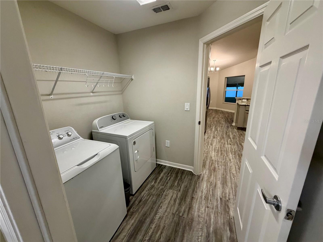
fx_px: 131
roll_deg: +2.9
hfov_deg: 102.1
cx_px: 162
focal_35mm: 14
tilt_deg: -14.9
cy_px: 121
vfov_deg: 85.7
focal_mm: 2.22
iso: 250
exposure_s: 1/60
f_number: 2.2
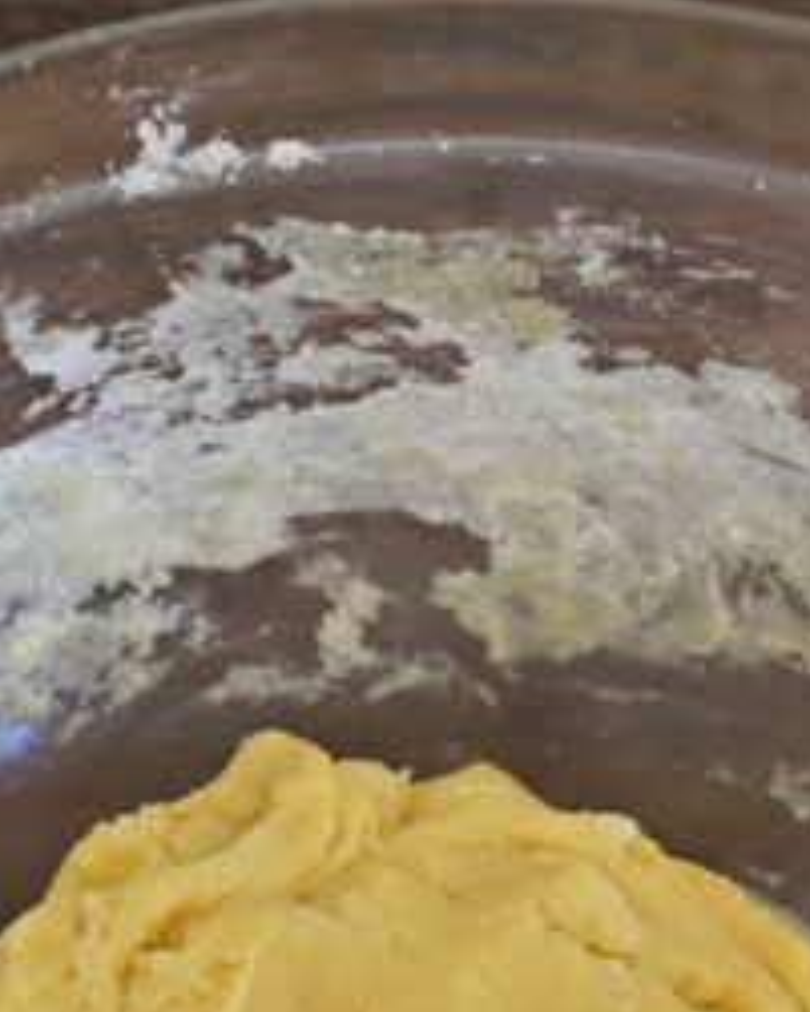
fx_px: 3624
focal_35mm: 121
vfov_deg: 15.7
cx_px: 351
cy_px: 962
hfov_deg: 12.8
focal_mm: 30
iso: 200
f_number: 7.1
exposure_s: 1/25
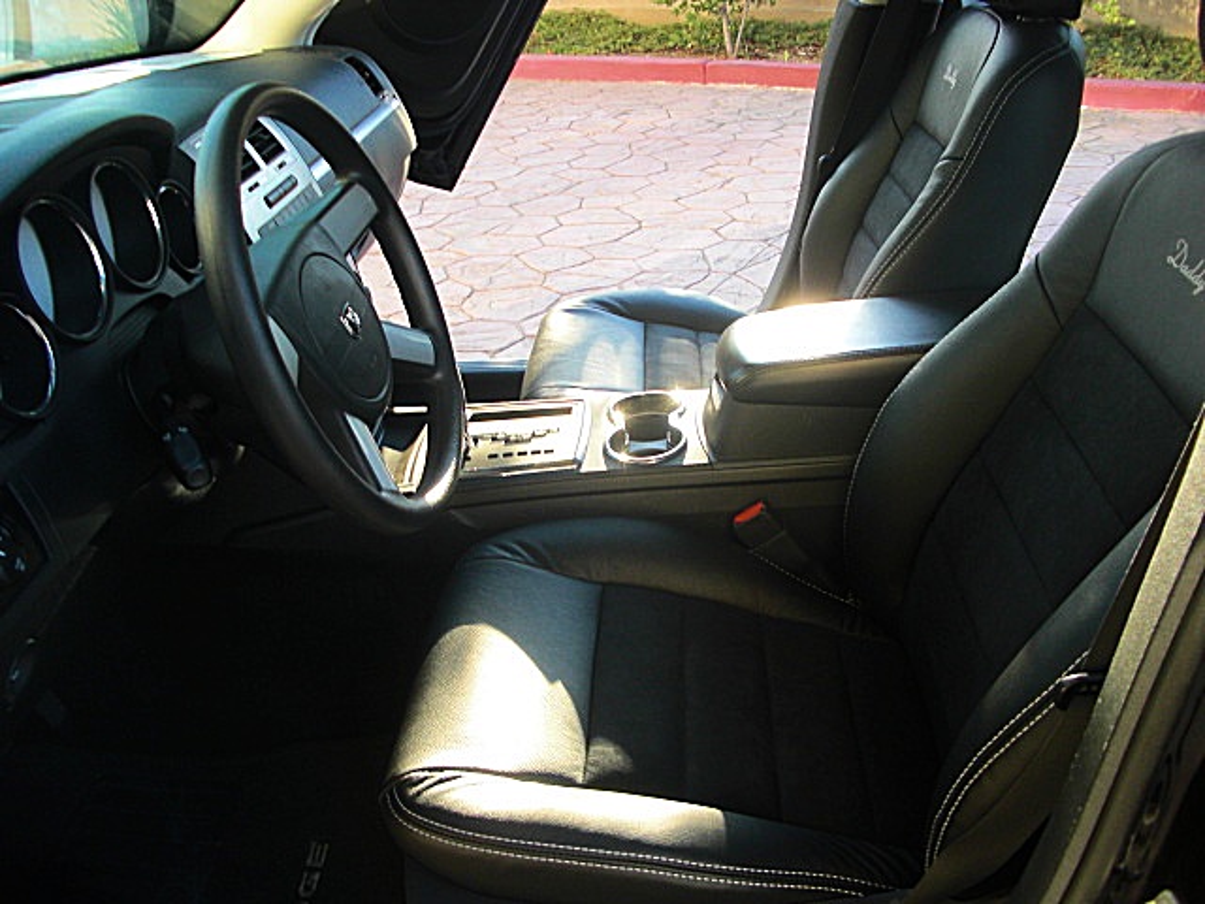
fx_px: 1253
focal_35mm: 36
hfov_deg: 51.4
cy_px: 452
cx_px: 602
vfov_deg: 39.7
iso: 100
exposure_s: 1/100
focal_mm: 6.3
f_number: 2.8
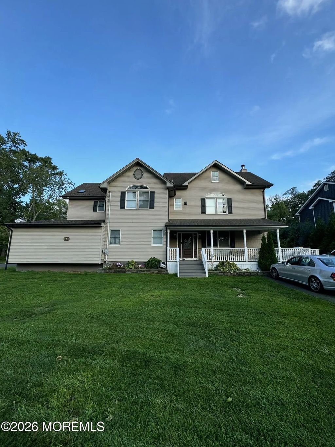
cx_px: 168
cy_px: 224
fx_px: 181
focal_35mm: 14
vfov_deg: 102.1
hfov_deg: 85.7
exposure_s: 1/512
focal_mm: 2.22
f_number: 2.2
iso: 40
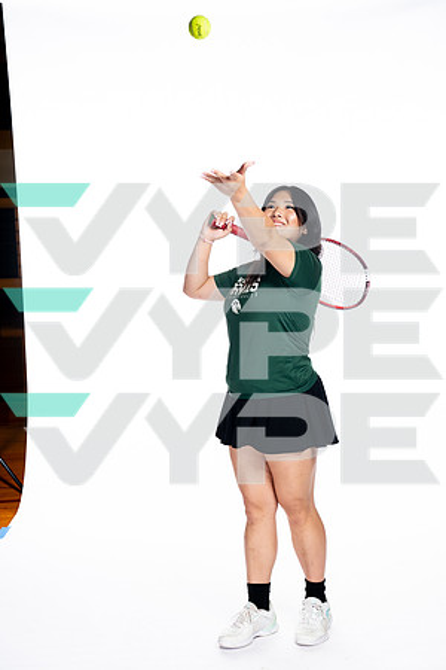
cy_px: 335
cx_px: 223
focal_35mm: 60
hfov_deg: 22.6
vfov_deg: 33.4
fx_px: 1115
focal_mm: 60
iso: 400
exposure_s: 1/250
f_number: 5.6
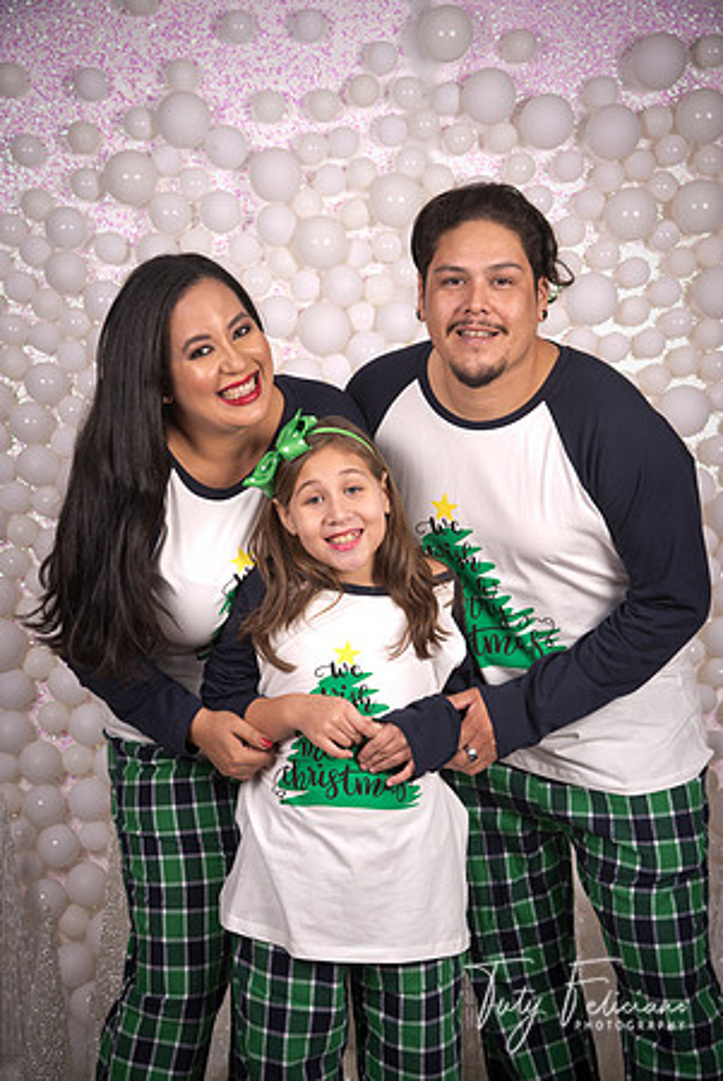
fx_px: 2254
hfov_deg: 18.2
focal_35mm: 75
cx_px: 362
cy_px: 540
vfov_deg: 27.0
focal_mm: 75
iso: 50
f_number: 11
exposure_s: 1/125
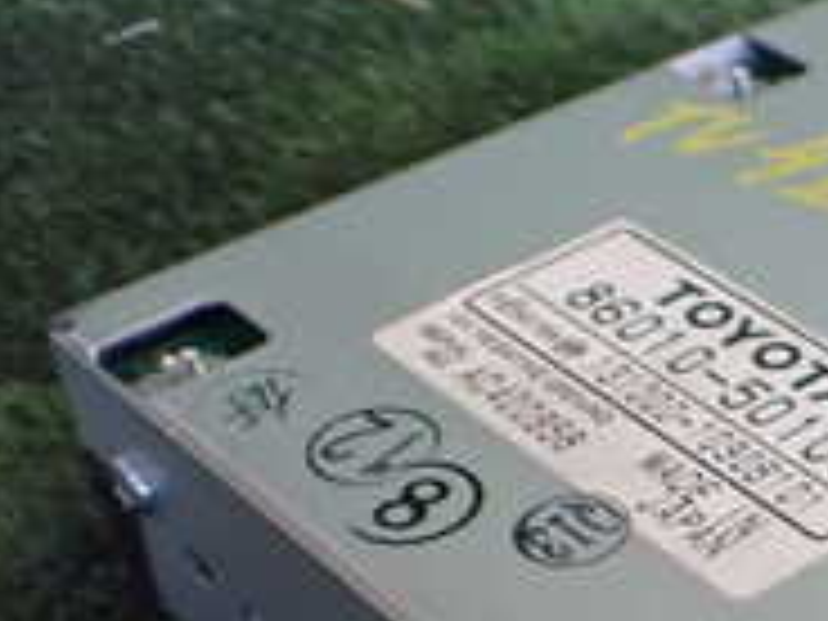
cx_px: 1040
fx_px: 2344
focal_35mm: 98
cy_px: 666
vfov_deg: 14.8
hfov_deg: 18.8
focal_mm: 5.4
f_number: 2.3
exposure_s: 1/125
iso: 640
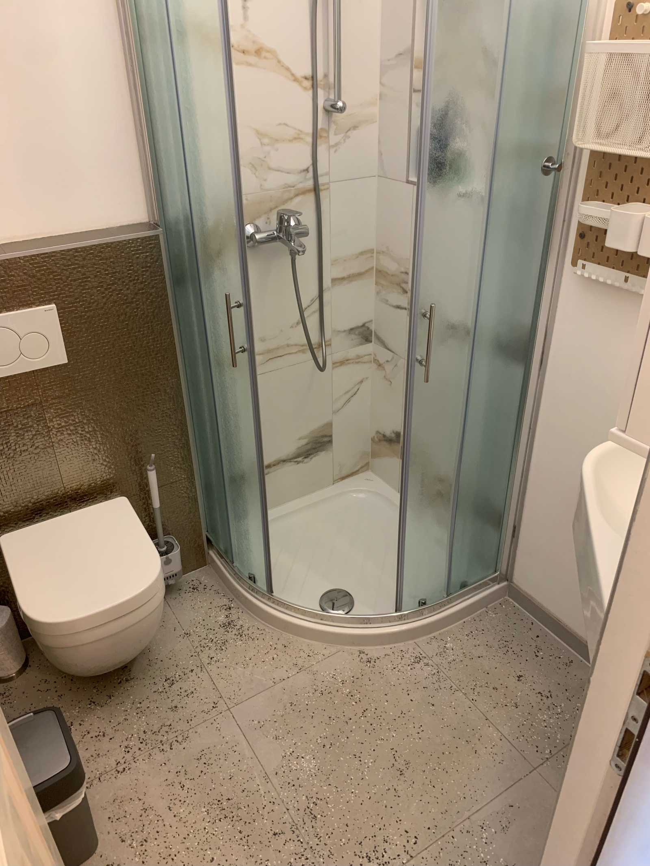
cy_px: 433
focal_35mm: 26
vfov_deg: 67.3
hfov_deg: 53.1
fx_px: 651
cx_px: 325
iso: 200
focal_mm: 4.25
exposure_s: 1/50
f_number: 1.8
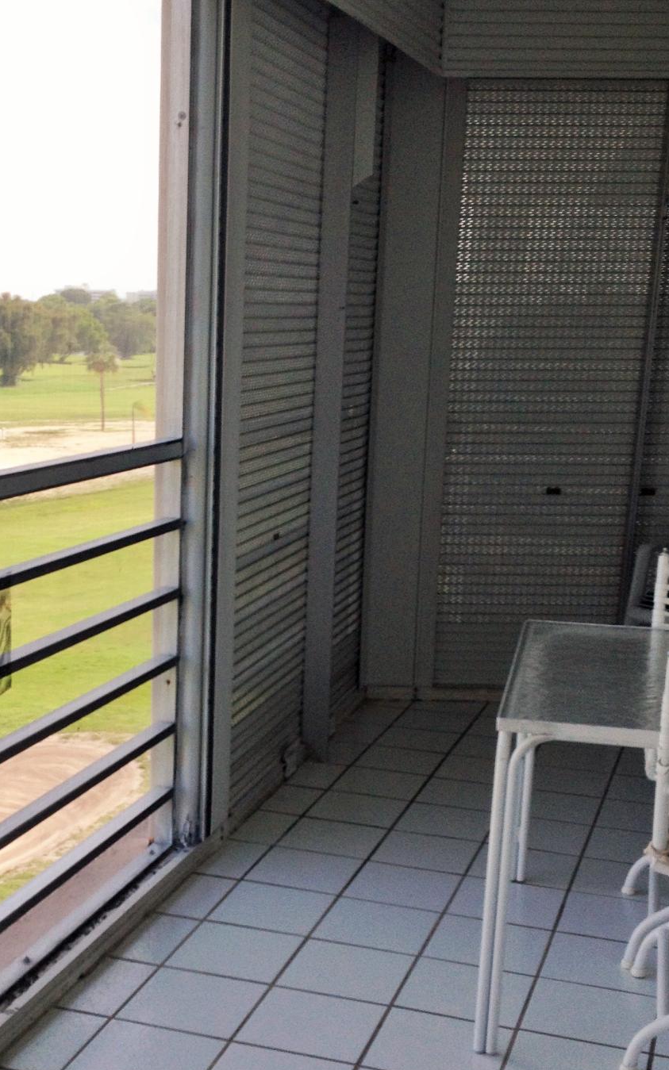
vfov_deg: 36.8
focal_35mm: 55
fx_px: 1605
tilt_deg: -14.4
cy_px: 627
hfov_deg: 23.4
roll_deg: -1.5
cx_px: 213
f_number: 2.4
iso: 50
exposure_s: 1/525
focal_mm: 4.28
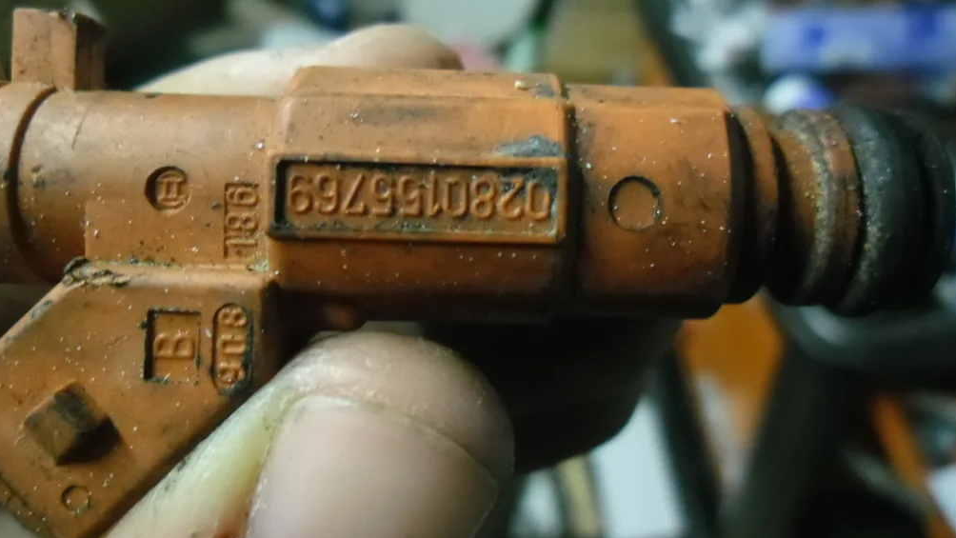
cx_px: 483
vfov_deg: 38.6
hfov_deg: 64.3
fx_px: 761
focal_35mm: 30
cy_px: 190
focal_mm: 4.9
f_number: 3.5
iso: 400
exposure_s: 1/22
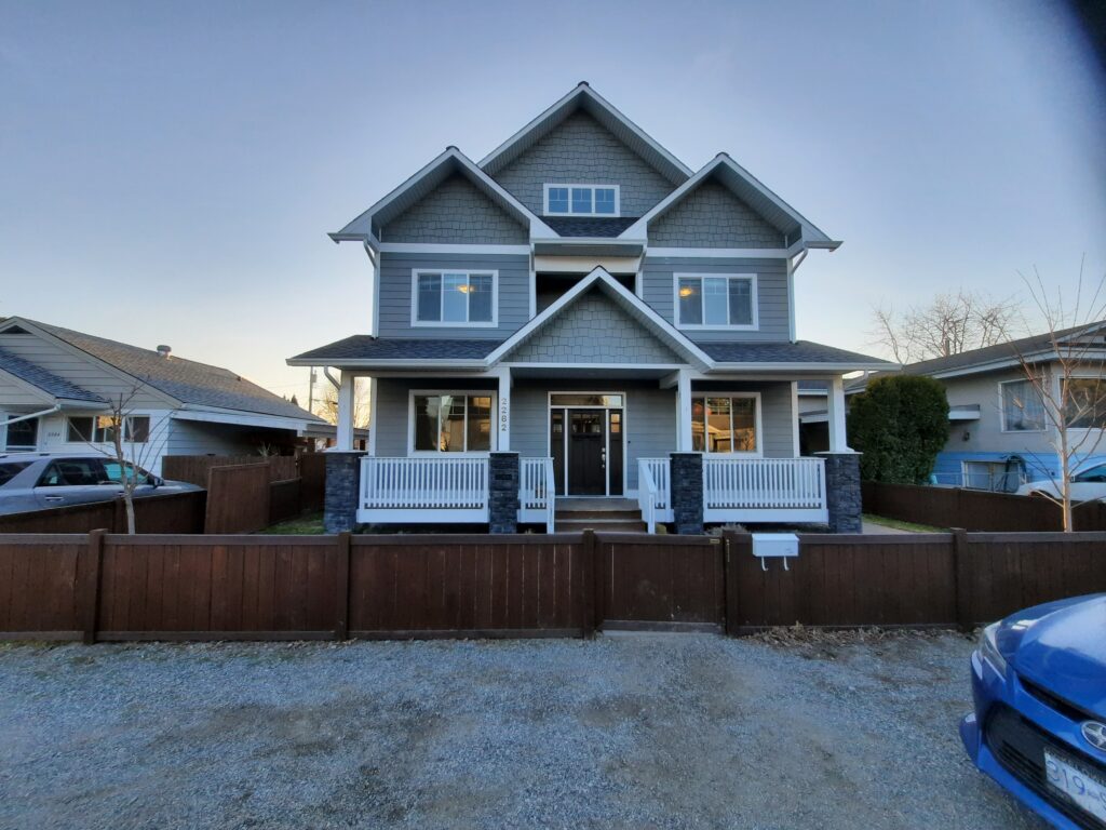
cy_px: 415
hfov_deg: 106.2
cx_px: 553
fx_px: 415
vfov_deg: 89.9
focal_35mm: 13
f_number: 2.2
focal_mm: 1.74
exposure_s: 1/287
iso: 40
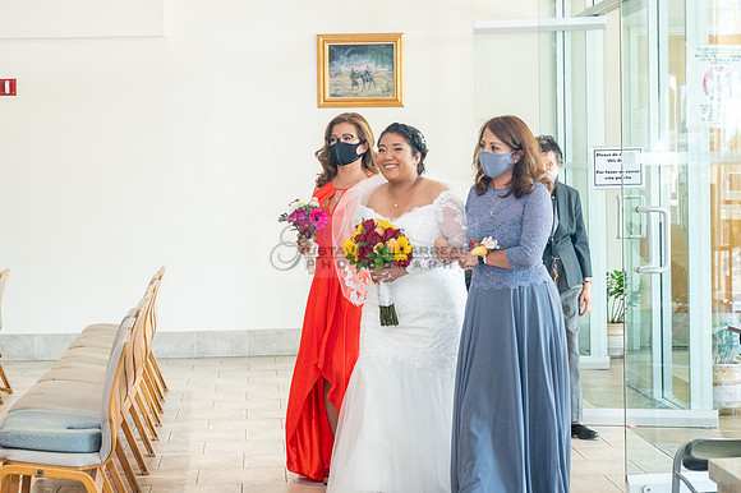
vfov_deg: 17.6
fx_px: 1593
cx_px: 277
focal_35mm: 77
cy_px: 201
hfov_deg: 26.1
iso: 2000
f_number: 4
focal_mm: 49
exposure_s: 1/200
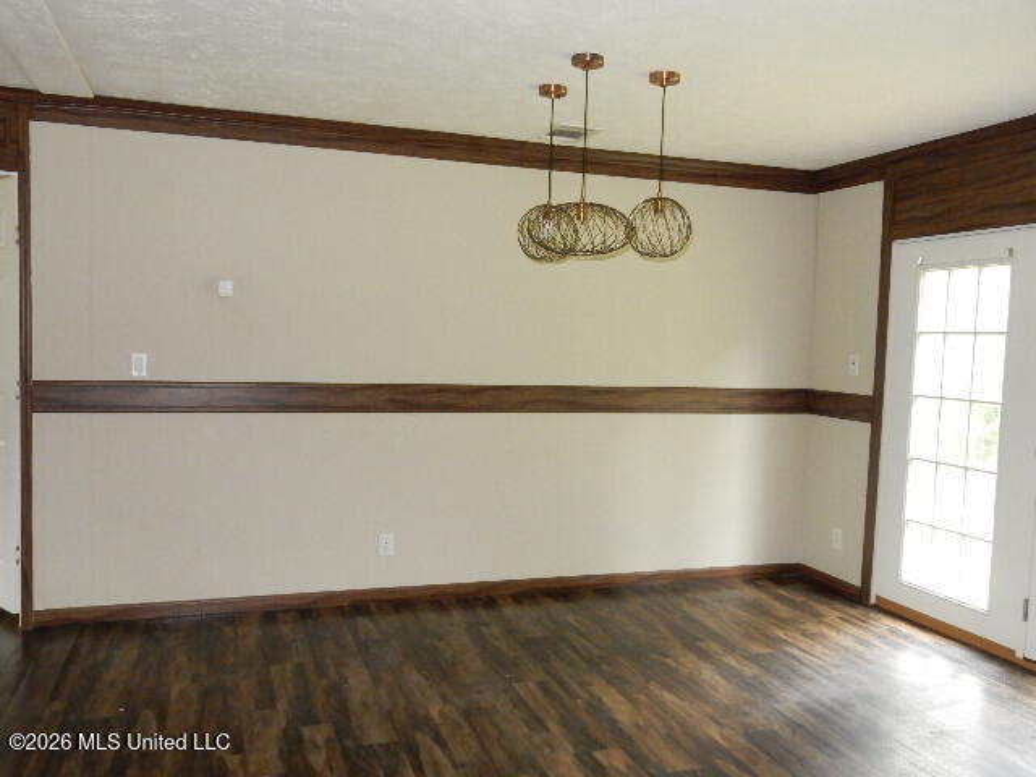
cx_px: 518
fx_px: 898
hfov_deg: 60.0
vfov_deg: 46.8
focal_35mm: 30
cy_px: 388
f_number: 4
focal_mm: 5.4
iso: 640
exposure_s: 1/30
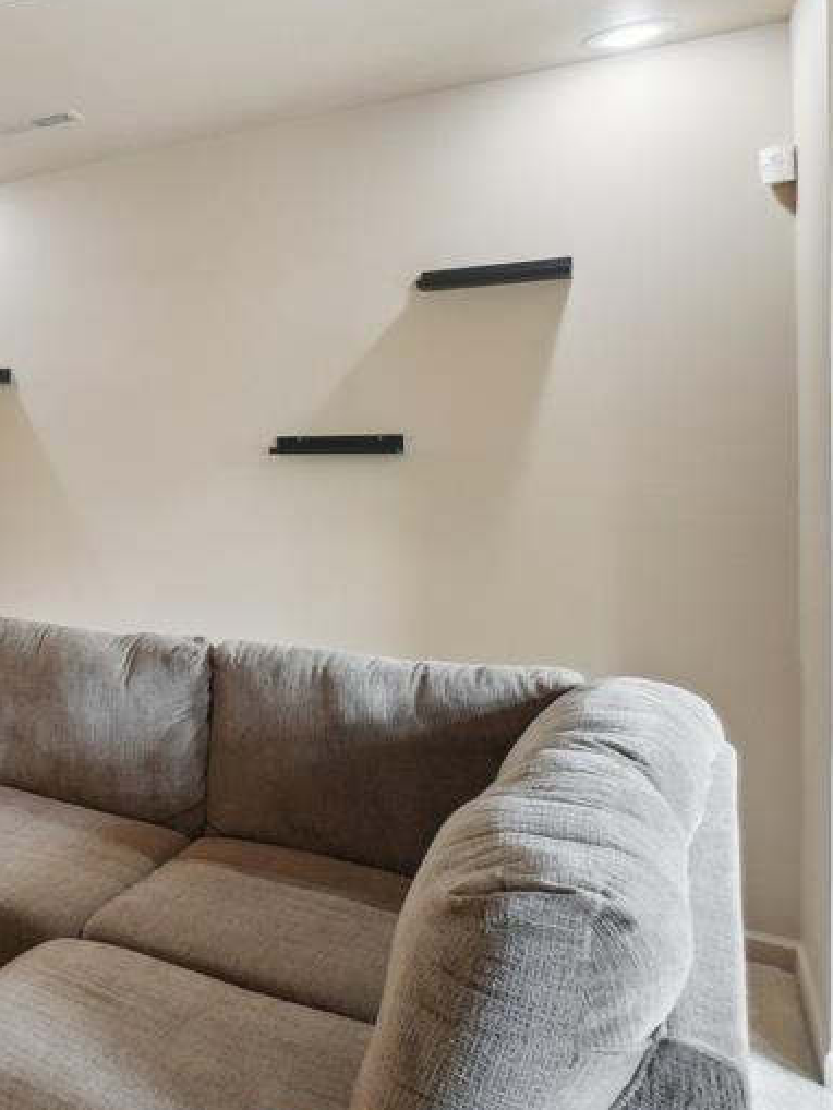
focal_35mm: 29
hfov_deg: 33.3
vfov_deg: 61.4
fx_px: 930
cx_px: -281
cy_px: 473
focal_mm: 10
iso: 2000
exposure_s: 1/30
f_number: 8
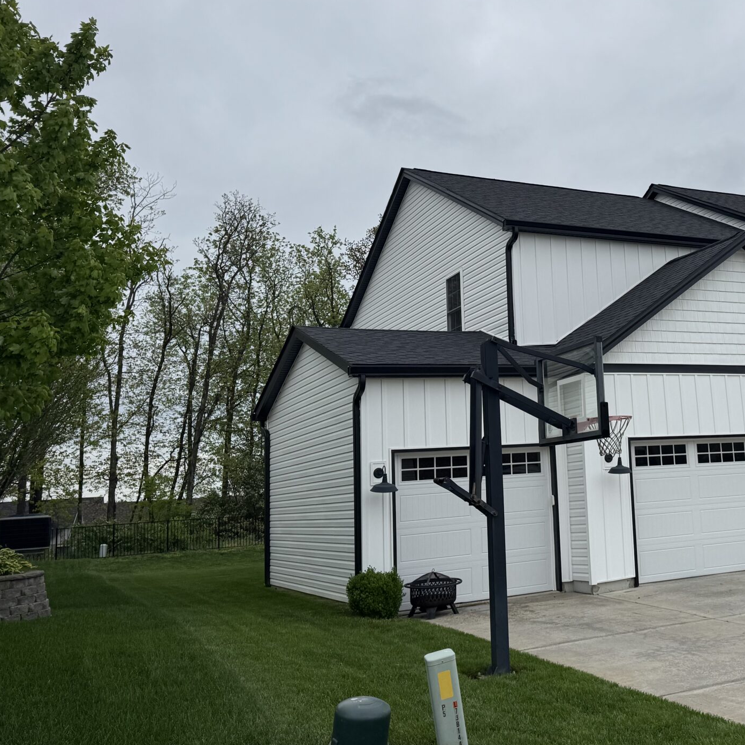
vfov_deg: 42.7
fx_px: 950
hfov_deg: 40.5
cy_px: 318
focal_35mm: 39
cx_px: 630
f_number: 1.78
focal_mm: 6.76
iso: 80
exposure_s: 1/4608
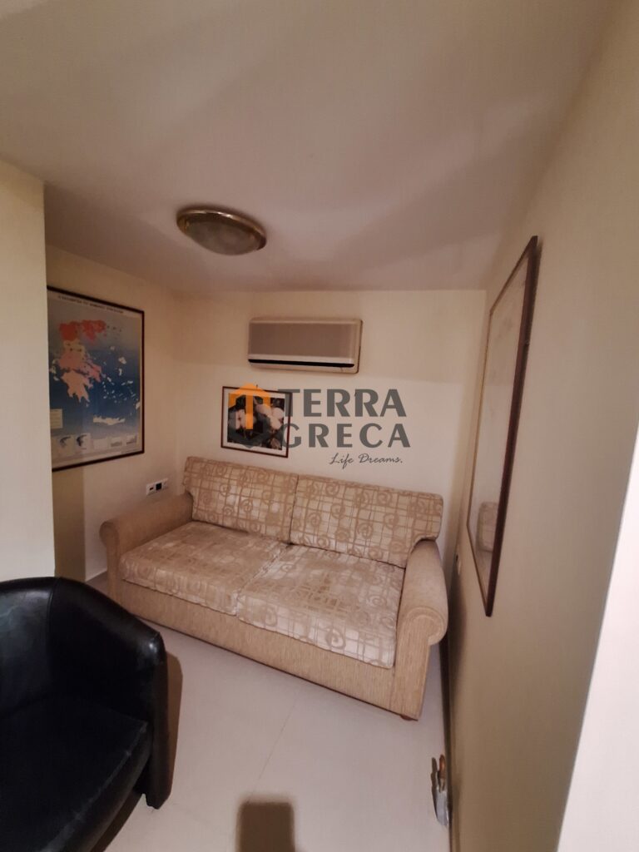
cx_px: 320
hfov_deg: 89.9
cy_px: 426
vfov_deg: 106.2
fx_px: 320
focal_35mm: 13
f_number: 2.2
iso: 800
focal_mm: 1.74
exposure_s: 1/17
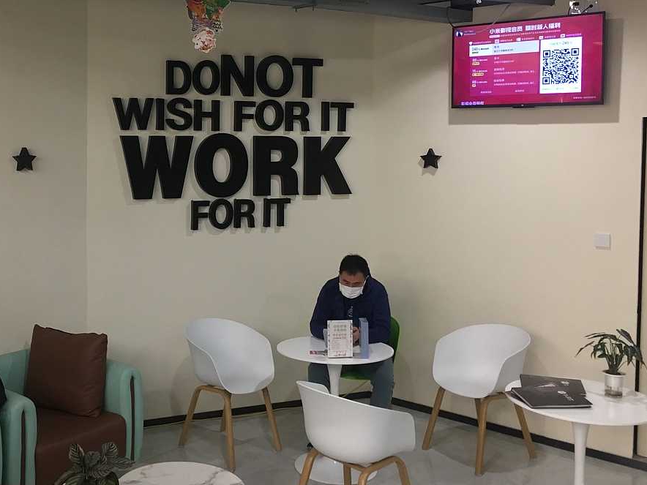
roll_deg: +0.3
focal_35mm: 42
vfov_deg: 34.1
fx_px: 785
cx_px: 195
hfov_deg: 43.9
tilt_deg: -3.2
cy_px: 175
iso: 125
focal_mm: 4.15
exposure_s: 1/33
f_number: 2.2
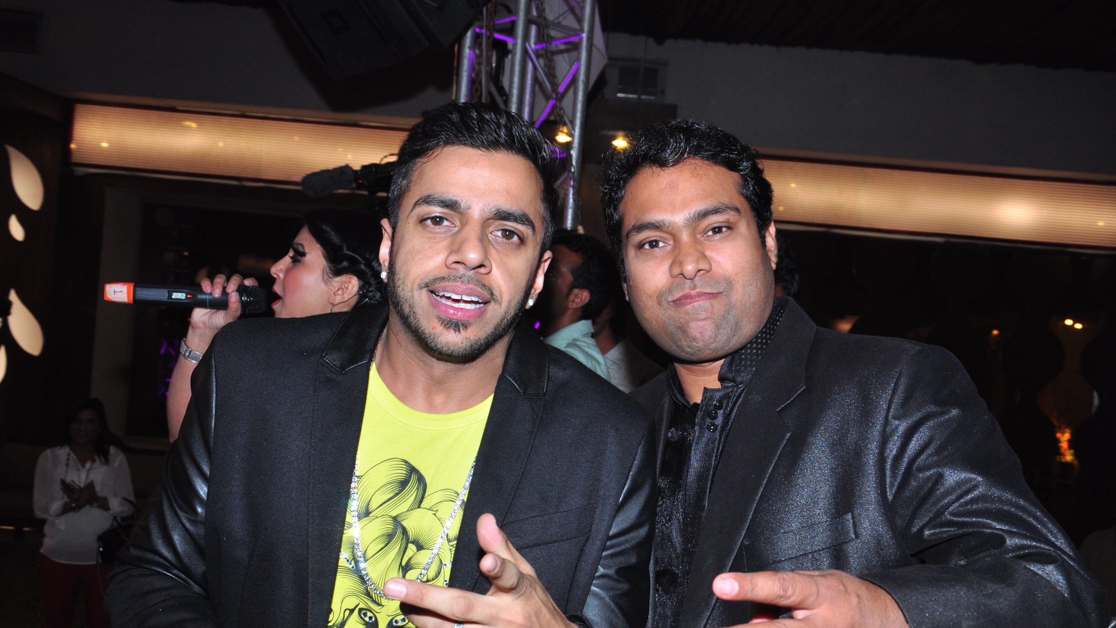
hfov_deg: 51.0
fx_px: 1170
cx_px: 556
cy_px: 361
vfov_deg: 30.0
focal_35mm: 40
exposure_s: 1/125
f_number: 7.1
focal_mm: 25
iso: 640
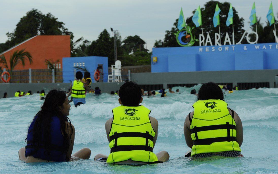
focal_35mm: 108
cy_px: 86
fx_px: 818
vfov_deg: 12.1
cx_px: 140
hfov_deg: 19.3
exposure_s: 1/500
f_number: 8
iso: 400
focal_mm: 70
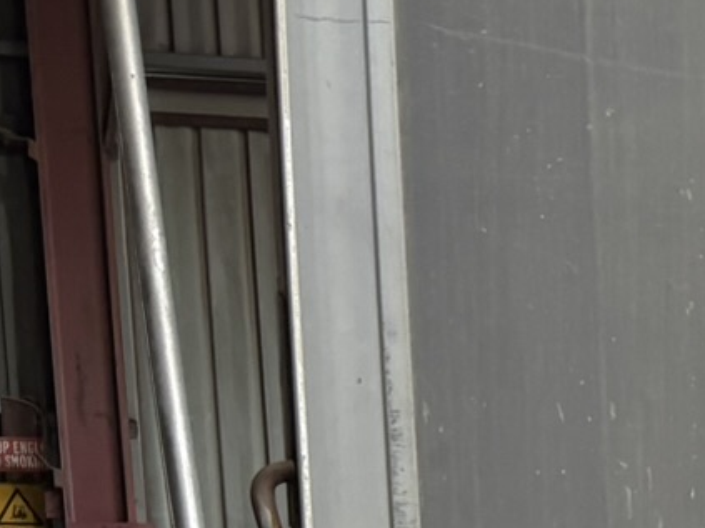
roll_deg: -0.3
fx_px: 2565
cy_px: 1066
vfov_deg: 10.7
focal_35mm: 126
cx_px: 1673
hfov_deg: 12.4
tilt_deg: -8.1
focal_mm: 5.96
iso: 125
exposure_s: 1/65
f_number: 1.6
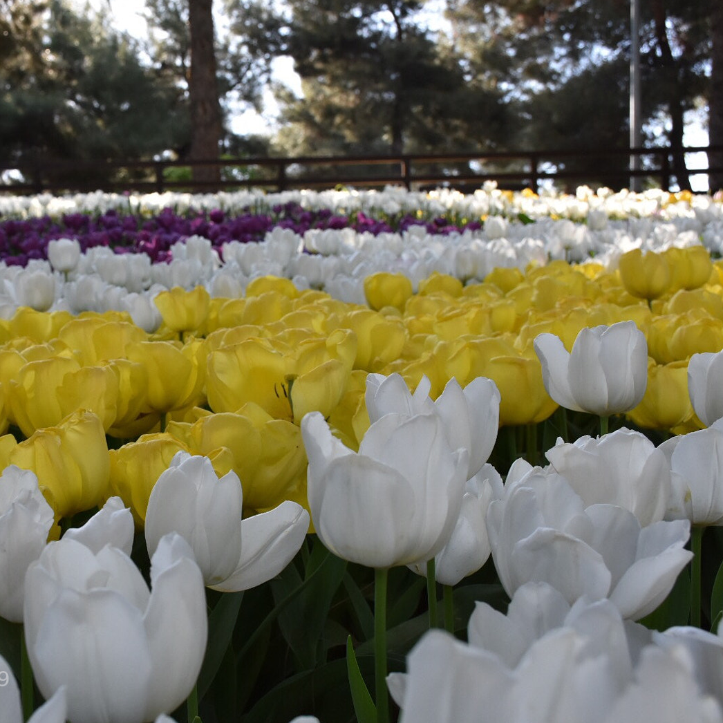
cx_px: 200
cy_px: 365
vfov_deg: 32.4
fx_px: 1244
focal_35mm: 53
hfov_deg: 31.9
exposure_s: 1/500
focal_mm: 27
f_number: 8
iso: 800
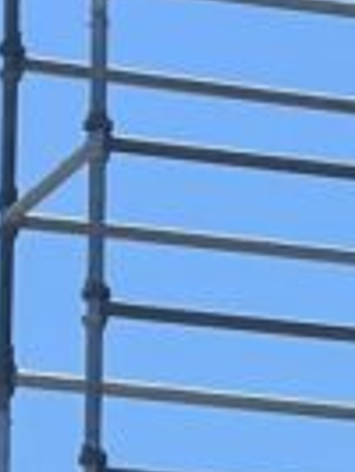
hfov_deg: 3.0
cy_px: 942
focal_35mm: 492
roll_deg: -0.6
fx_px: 6717
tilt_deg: +7.8
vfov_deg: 4.0
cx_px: 1150
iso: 20
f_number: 2.2
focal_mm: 7.5
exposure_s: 1/986
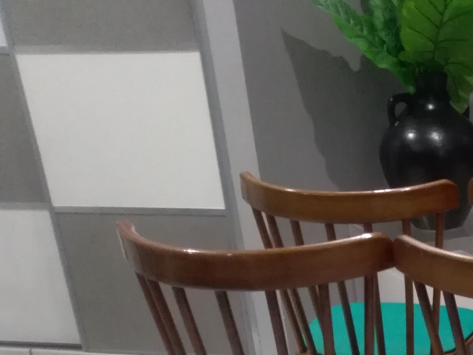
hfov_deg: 26.6
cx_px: 578
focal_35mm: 64
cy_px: 432
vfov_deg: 21.2
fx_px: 875
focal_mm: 3.54
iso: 889
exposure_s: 1/25
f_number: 2
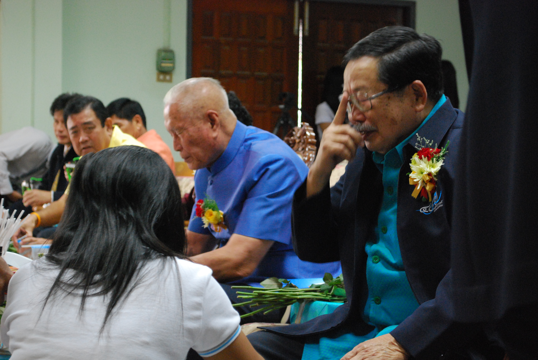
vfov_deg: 19.0
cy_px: 180
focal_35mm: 72
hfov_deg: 28.0
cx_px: 269
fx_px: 1077
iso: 1600
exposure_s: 1/25
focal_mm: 48
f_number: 5.6
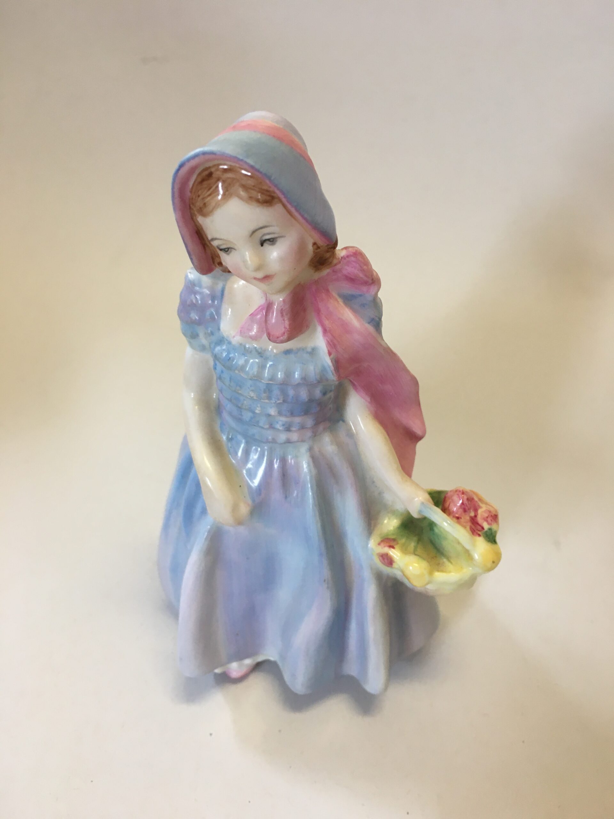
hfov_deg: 48.2
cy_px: 410
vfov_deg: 61.7
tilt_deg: -45.8
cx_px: 307
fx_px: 686
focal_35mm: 29
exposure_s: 1/33
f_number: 2.2
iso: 64
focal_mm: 4.15
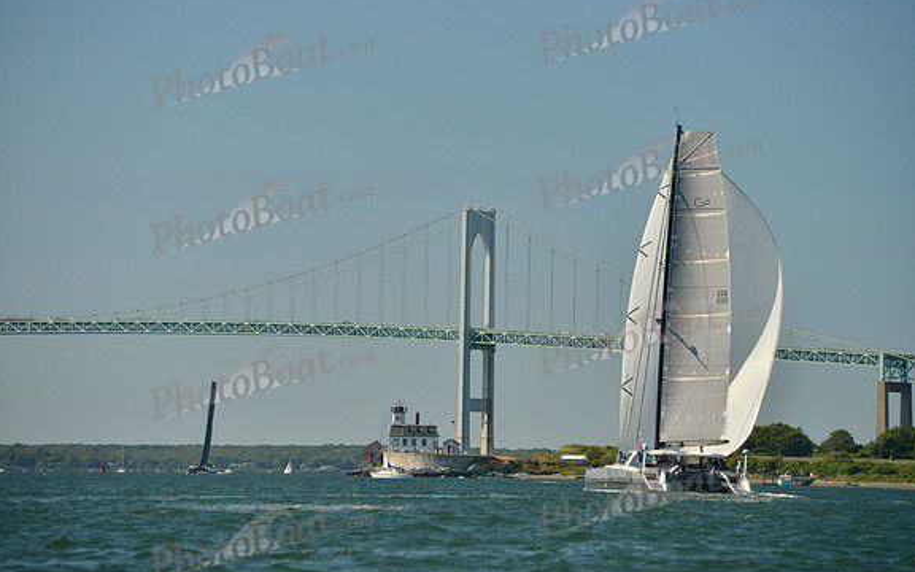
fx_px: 4987
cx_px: 458
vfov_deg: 6.6
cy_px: 274
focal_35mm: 200
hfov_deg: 10.5
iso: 400
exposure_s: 1/1250
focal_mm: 195
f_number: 6.3
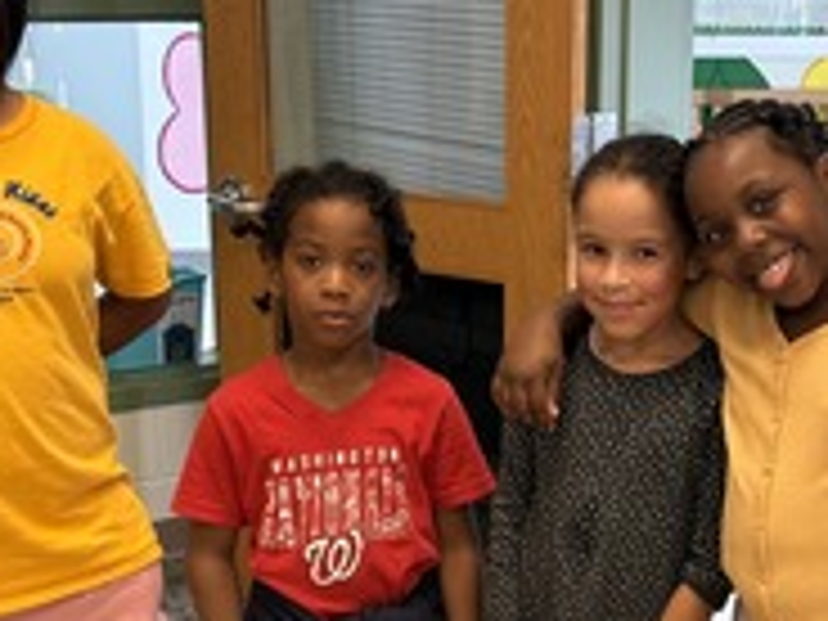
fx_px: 1746
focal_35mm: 73
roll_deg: -1.0
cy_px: 436
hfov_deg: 26.5
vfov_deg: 20.1
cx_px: 549
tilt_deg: -15.4
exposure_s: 1/120
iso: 160
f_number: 1.78
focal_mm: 6.76
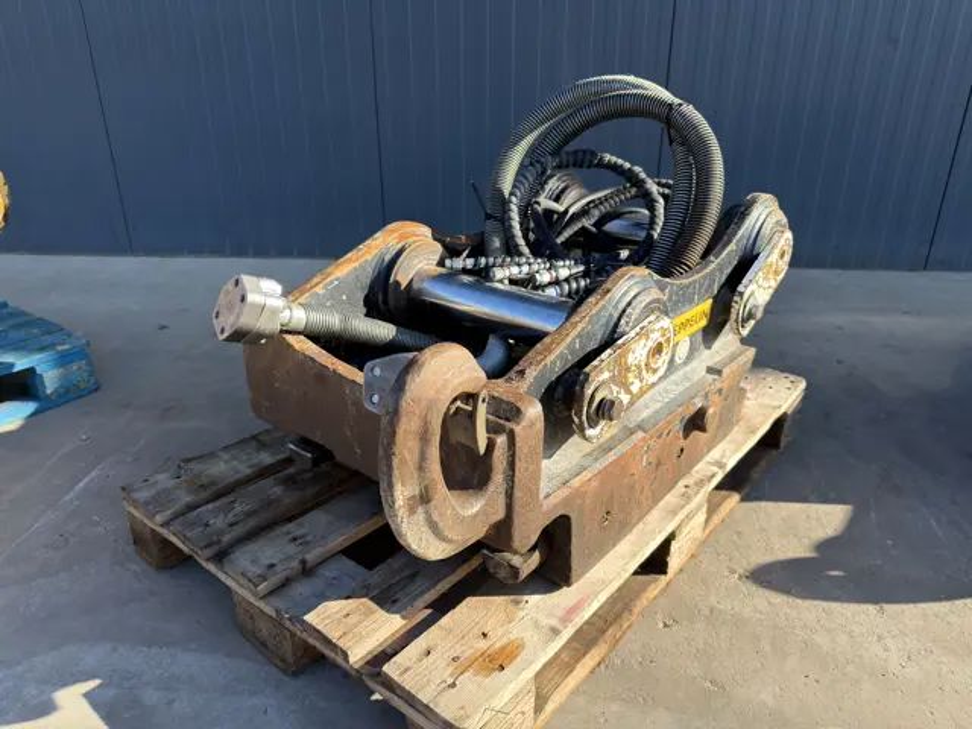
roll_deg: +0.7
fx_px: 674
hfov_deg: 71.6
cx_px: 486
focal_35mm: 24
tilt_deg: -24.1
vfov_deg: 56.8
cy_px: 364
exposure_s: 1/1267
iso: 80
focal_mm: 6.76
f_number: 1.78
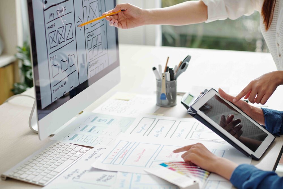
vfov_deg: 16.1
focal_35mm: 85
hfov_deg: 23.9
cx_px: 142
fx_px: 668
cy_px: 94
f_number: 2.8
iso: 100
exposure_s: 1/80
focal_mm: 85
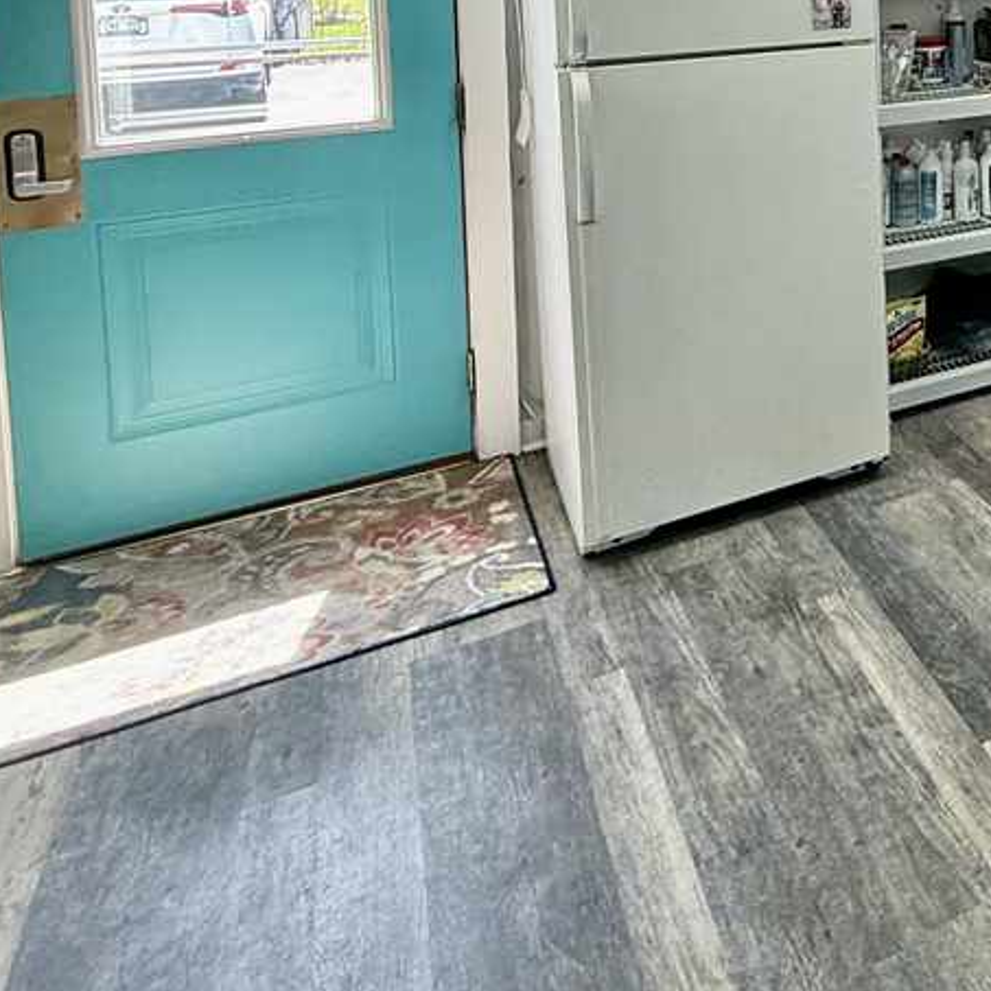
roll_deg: -0.9
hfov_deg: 37.0
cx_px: 1166
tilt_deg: -3.7
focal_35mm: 35
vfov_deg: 41.1
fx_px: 1134
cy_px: -4
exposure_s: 1/120
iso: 200
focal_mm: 2.22
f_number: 2.2
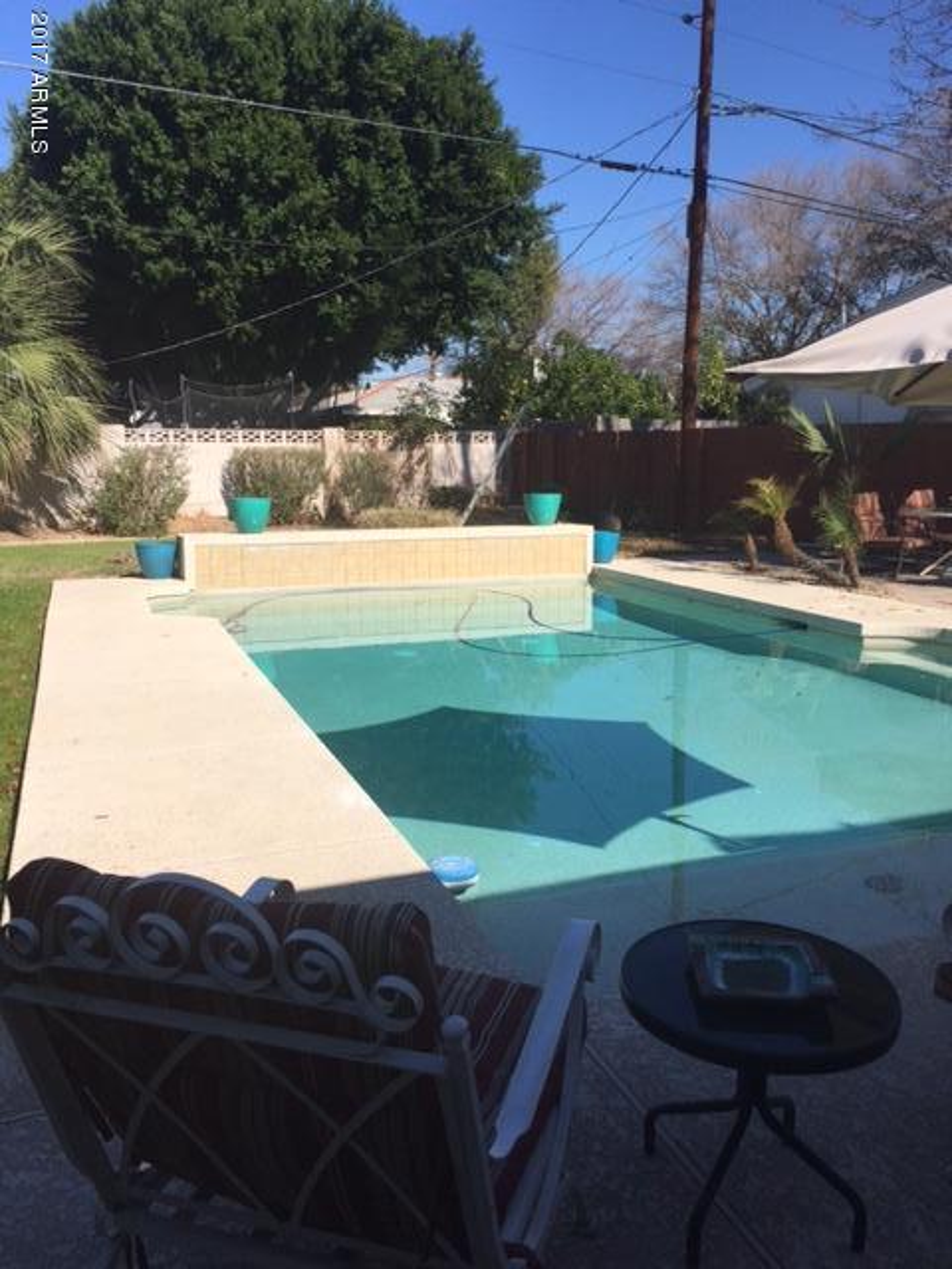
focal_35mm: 29
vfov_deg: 61.7
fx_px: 1063
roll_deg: -0.2
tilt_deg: -9.5
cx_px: 476
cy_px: 634
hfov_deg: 48.2
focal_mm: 4.15
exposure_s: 1/2825
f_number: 2.2
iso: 32
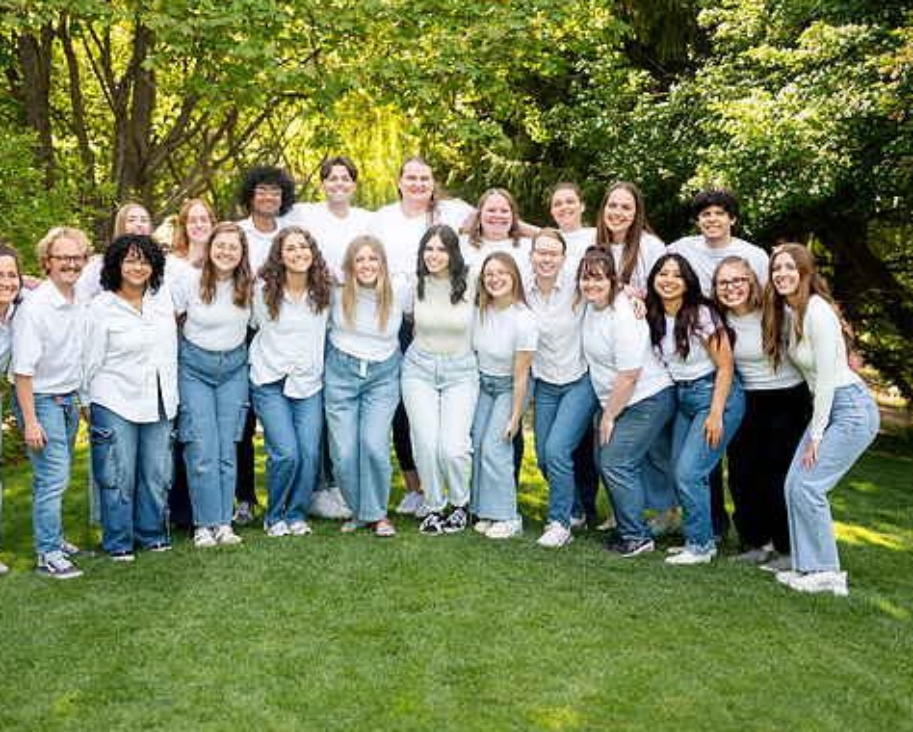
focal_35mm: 45
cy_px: 368
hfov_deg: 41.0
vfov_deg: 33.5
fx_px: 1217
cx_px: 384
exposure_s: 1/250
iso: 320
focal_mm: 38
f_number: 4
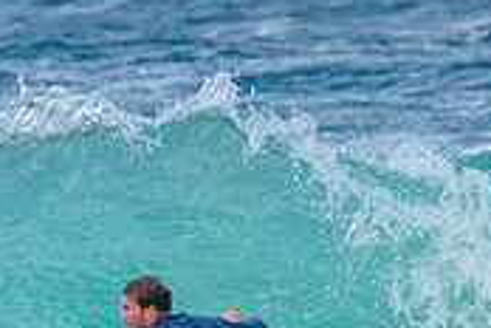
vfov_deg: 0.5
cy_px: 536
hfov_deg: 0.8
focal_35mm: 2660
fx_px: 36277
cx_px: 42
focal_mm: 800
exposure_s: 1/2000
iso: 2000
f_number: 11
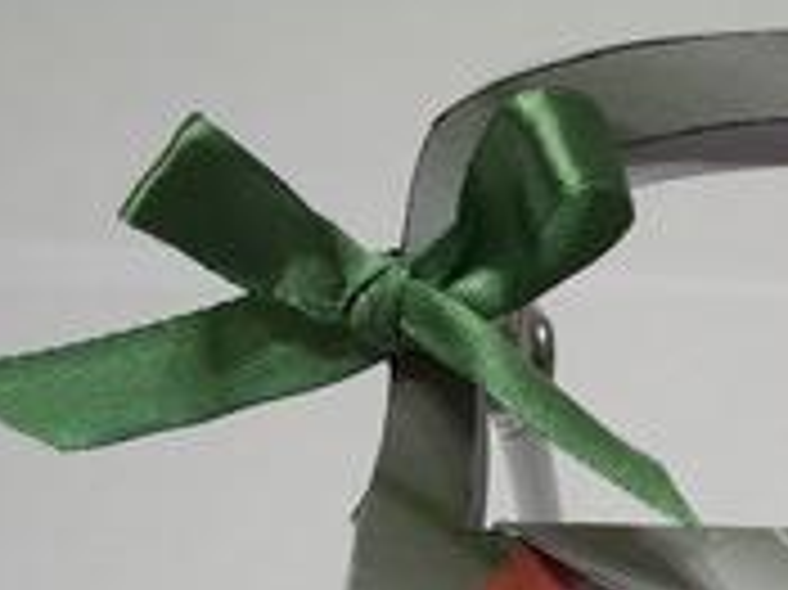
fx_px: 2047
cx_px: 779
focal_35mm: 90
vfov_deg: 15.8
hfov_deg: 21.1
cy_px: 712
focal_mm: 6.3
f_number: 3.1
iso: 138
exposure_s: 1/60
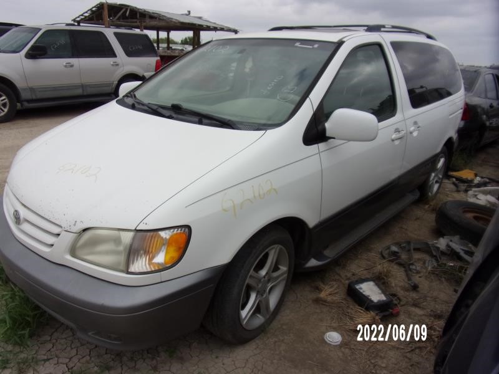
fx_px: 346
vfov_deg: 56.8
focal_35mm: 24
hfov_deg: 71.6
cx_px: 250
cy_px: 187
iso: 80
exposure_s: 1/900
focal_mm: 4.3
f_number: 3.3
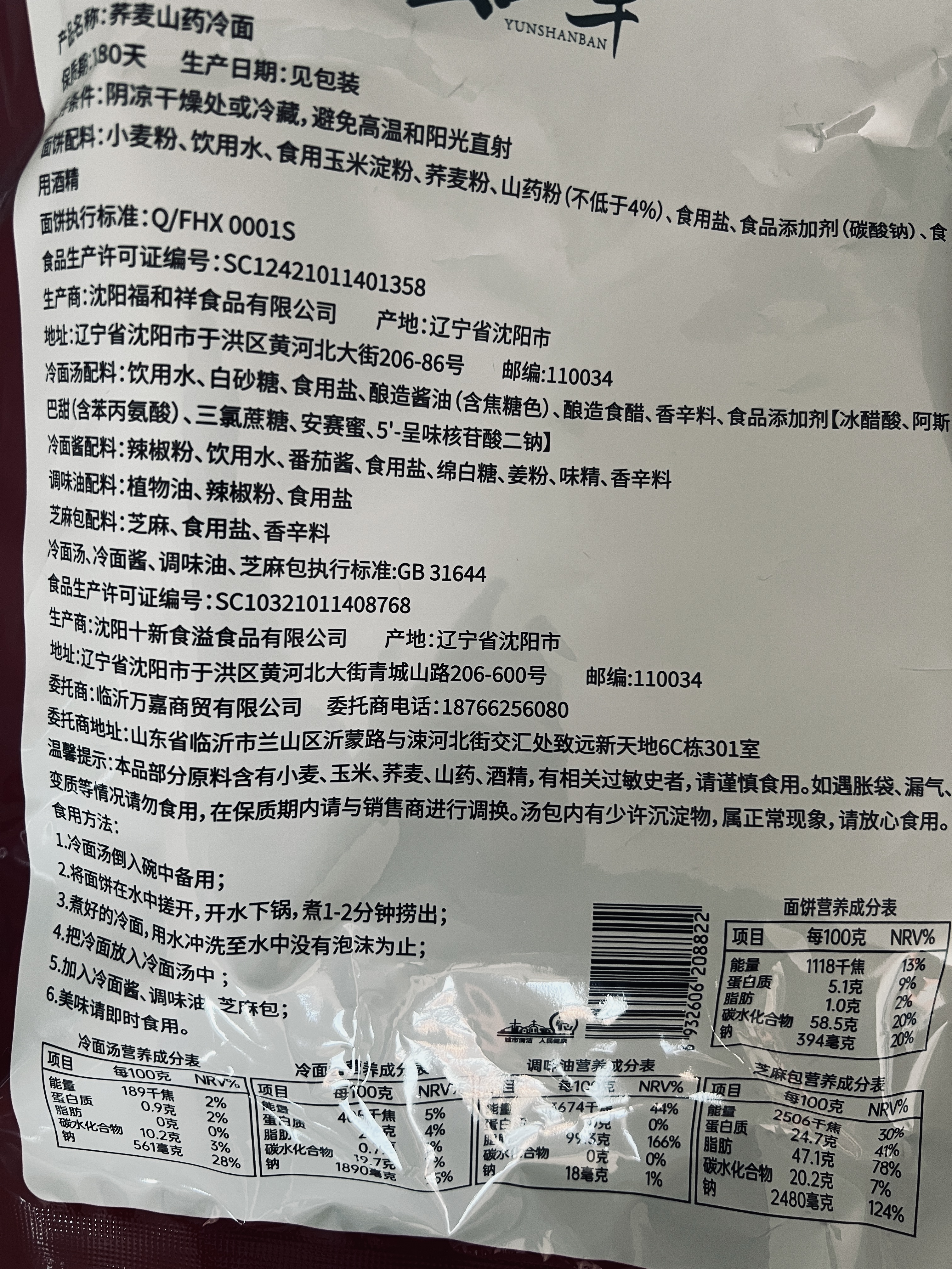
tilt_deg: -64.9
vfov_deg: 67.3
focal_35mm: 26
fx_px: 953
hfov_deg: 53.1
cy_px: 634
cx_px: 476
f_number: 1.5
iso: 125
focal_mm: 5.7
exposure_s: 1/63
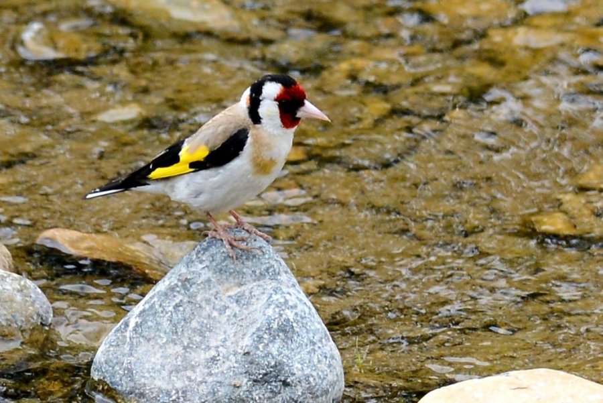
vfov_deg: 4.6
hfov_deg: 6.9
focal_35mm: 300
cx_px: 302
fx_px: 5027
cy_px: 202
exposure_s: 1/1600
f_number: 5.6
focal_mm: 300
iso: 640
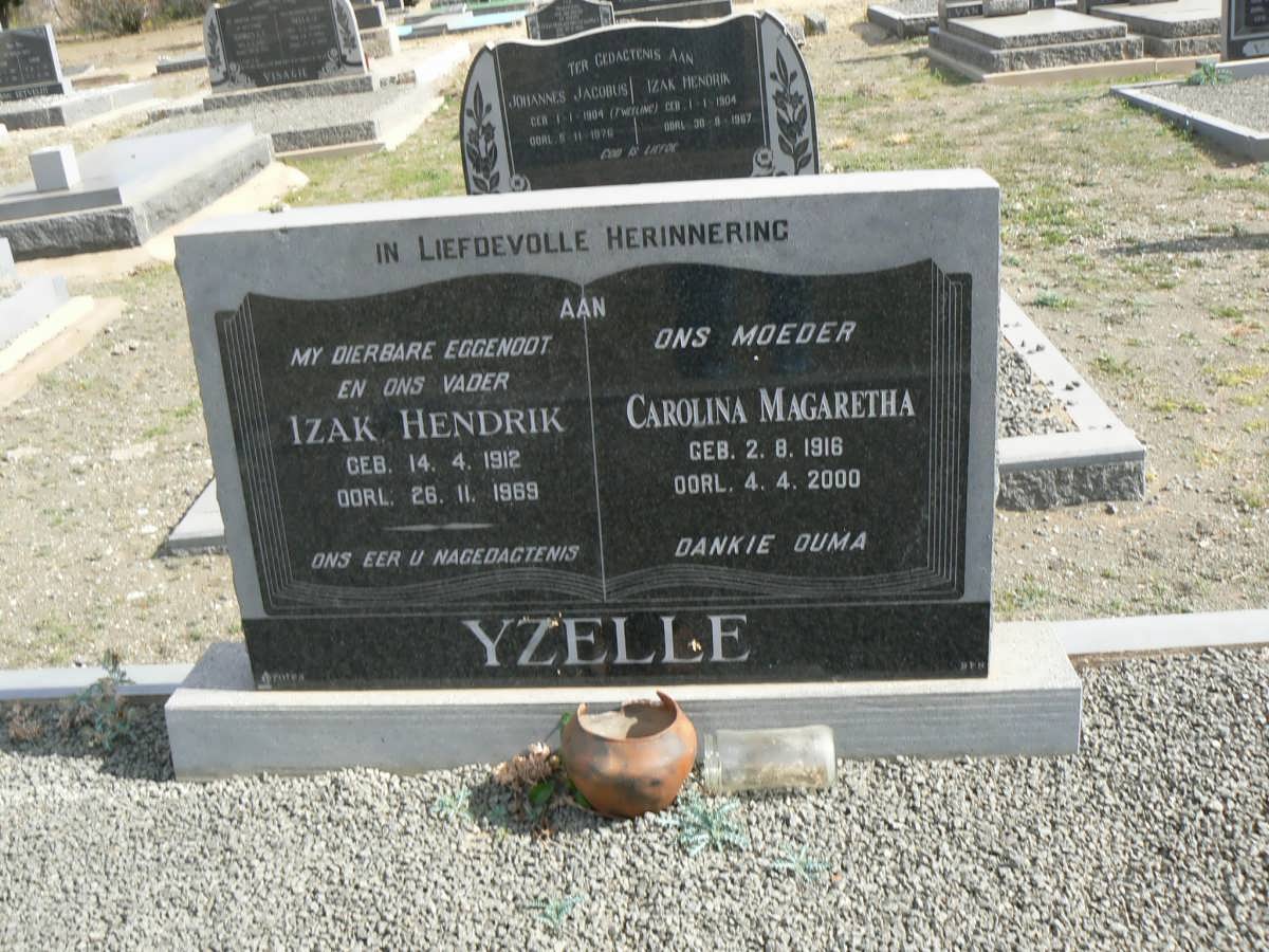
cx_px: 634
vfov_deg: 39.7
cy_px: 476
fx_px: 1320
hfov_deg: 51.4
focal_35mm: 36
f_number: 5.6
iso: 80
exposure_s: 1/250
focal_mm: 6
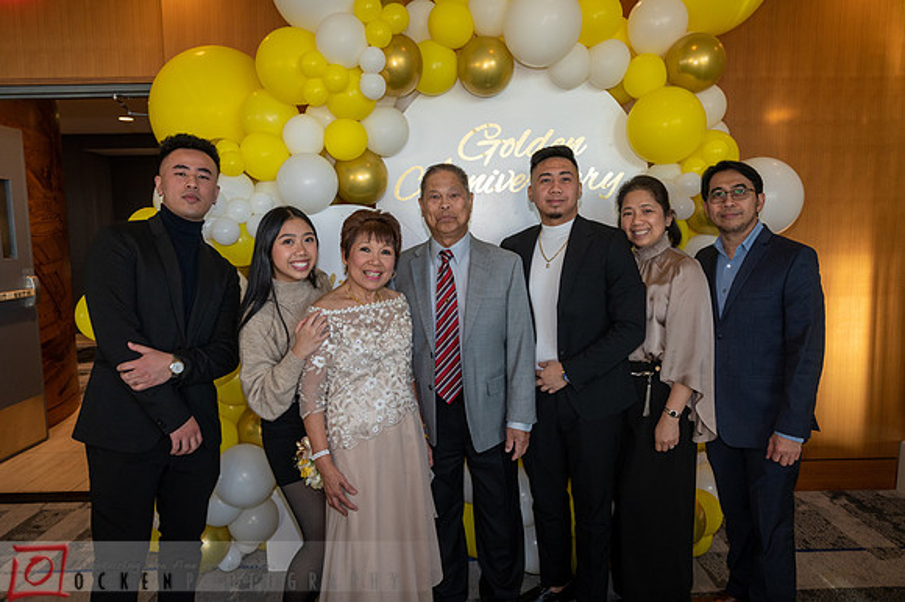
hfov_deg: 68.4
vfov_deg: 48.7
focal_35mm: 26
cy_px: 301
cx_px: 452
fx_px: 666
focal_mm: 26.5
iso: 1000
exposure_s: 1/125
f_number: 5.6
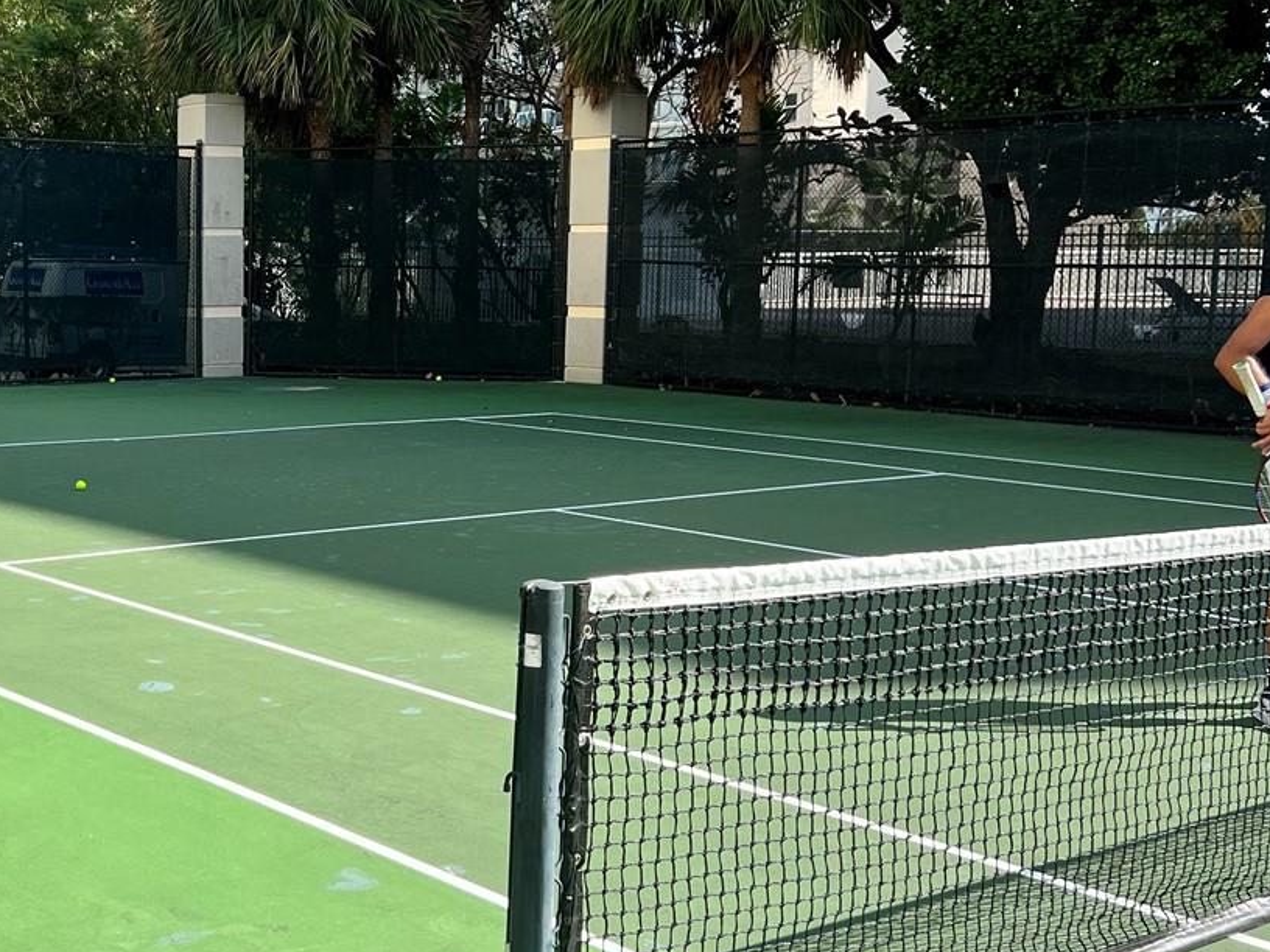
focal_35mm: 51
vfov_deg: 28.6
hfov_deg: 35.6
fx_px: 1871
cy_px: 484
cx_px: 167
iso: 50
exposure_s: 1/2008
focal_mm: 5.7
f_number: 1.5
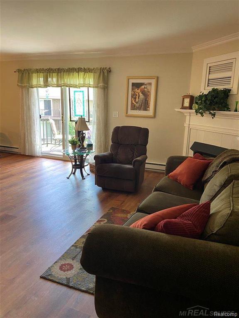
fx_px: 239
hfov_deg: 53.1
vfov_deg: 67.3
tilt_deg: -11.7
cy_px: 159
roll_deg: -0.5
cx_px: 120
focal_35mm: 26
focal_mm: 4.25
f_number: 1.8
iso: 160
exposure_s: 1/60
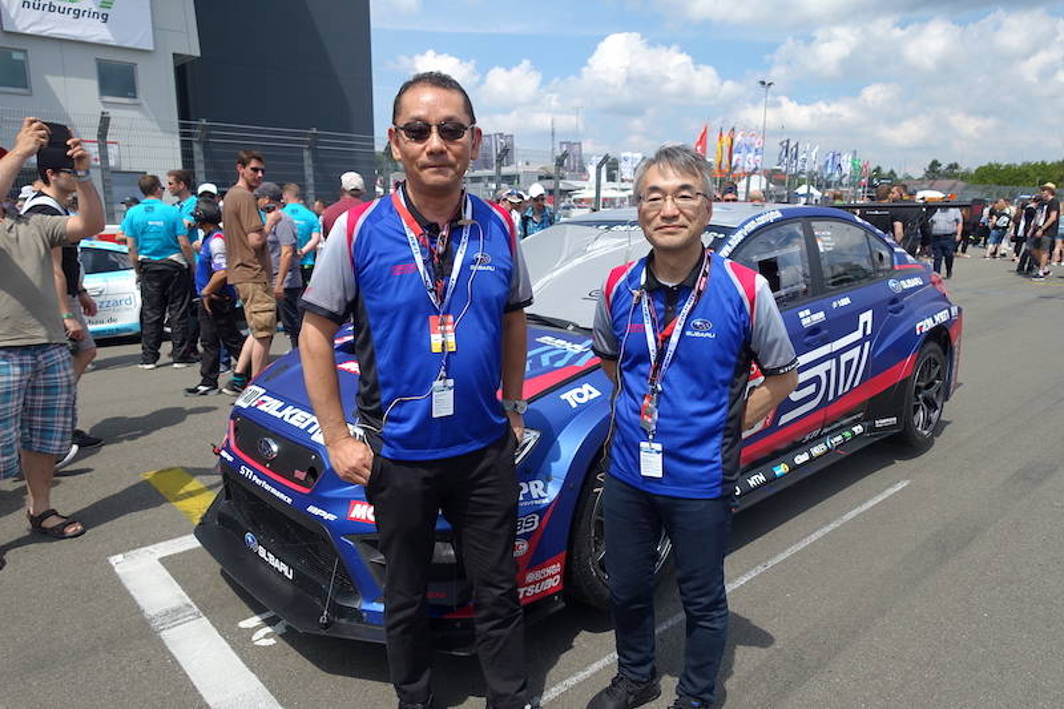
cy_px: 354
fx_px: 709
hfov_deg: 73.8
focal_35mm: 24
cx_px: 532
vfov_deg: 53.1
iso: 125
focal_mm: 8.8
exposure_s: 1/125
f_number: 4
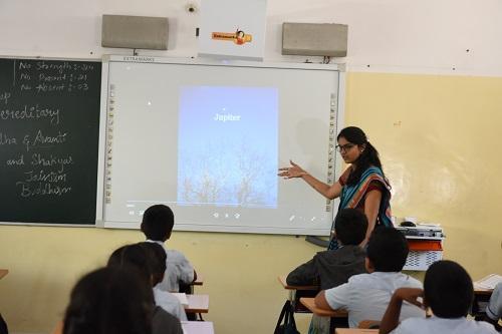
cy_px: 167
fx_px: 976
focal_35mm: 70
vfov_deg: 19.4
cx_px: 251
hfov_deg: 28.9
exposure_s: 1/125
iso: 1600
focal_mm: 70
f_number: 4.5
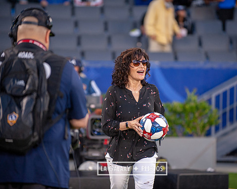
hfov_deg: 8.5
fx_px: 1592
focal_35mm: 227
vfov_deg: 6.8
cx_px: 132
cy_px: 94
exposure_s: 1/500
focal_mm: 200
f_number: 2.8
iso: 1600
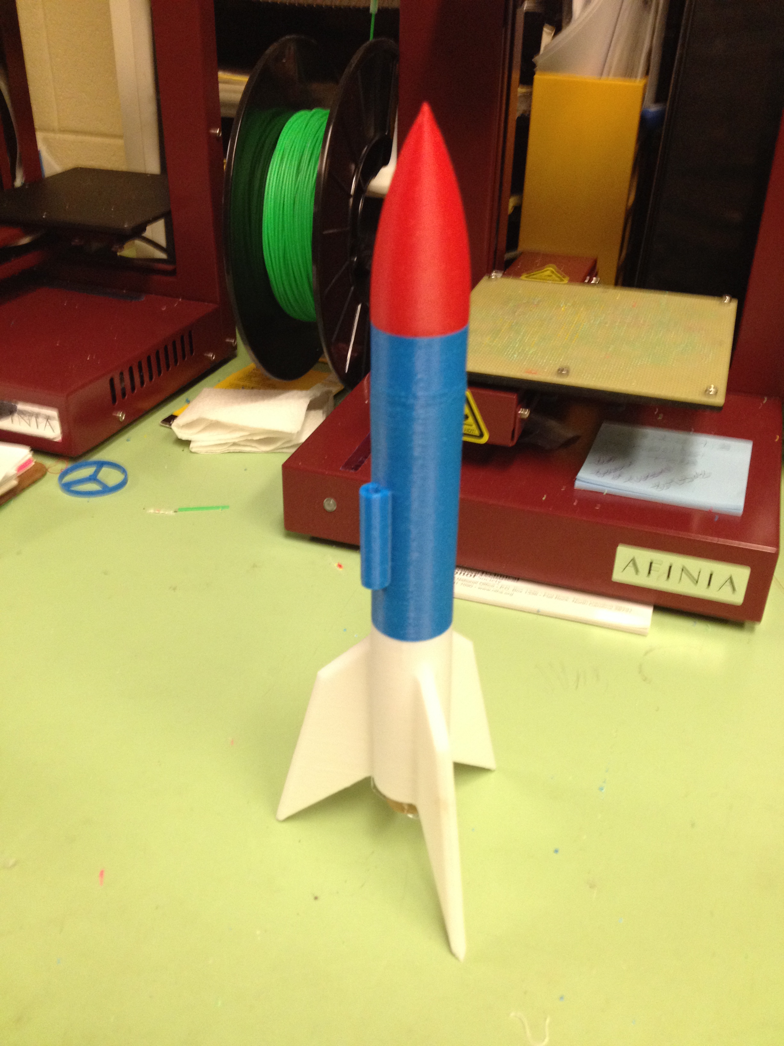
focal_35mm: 35
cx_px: 392
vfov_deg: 52.6
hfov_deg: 40.7
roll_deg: -2.1
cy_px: 523
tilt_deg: -30.9
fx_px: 1057
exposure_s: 1/20
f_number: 2.4
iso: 200
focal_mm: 4.28
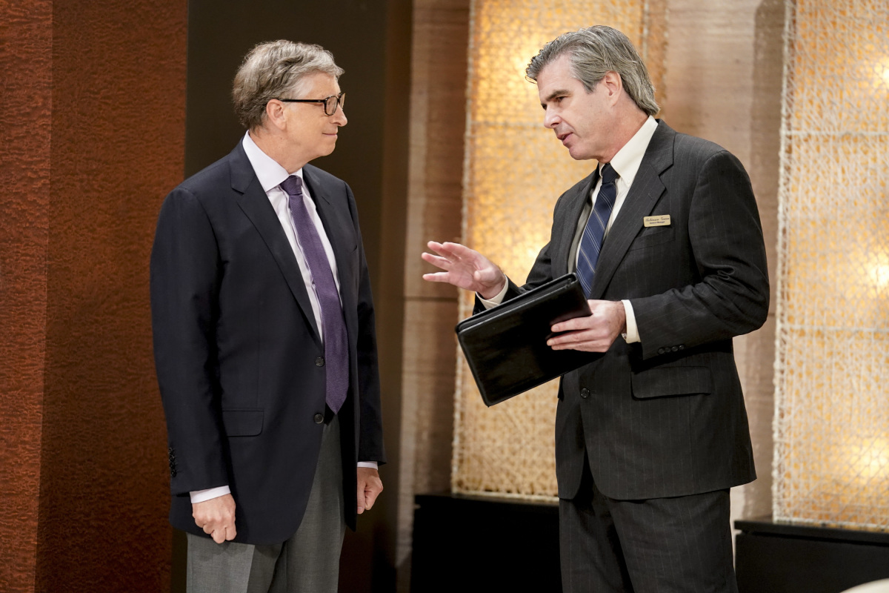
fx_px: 4346
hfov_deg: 11.7
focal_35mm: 176
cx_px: 444
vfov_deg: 7.8
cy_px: 296
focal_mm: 176
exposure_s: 1/160
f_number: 2.8
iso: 3200
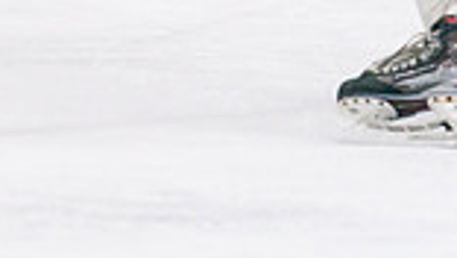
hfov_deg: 2.4
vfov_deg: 1.3
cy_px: -280
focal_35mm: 910
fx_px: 11035
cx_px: -130
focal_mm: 195
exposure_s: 1/1250
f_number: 2.8
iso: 3200
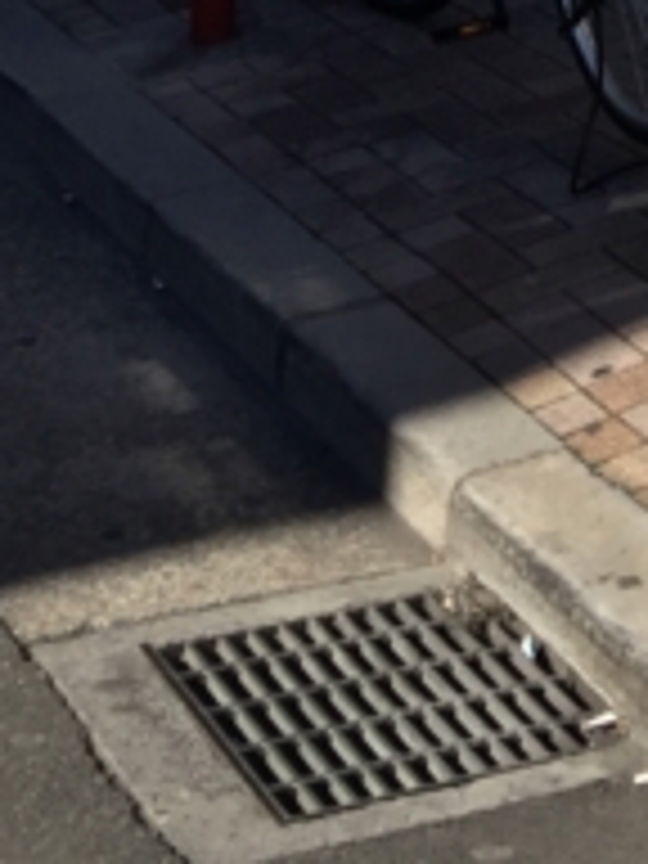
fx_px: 3020
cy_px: -747
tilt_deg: +0.6
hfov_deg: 11.3
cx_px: 1184
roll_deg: +1.0
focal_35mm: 121
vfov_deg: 14.2
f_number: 2.2
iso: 32
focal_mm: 4.15
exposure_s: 1/1883
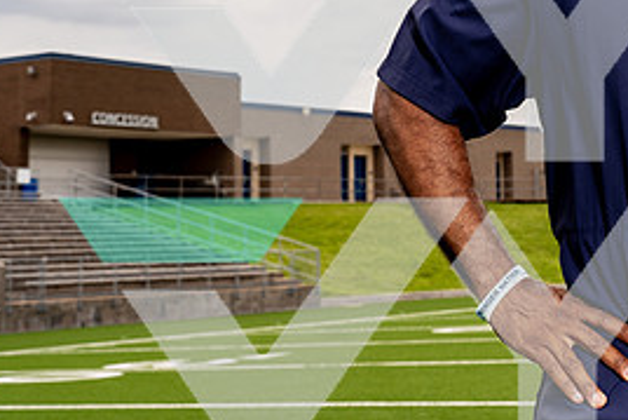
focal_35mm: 91
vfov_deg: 14.9
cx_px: 663
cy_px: 39
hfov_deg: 21.4
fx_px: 1588
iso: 100
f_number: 7.1
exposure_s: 1/250
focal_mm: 42
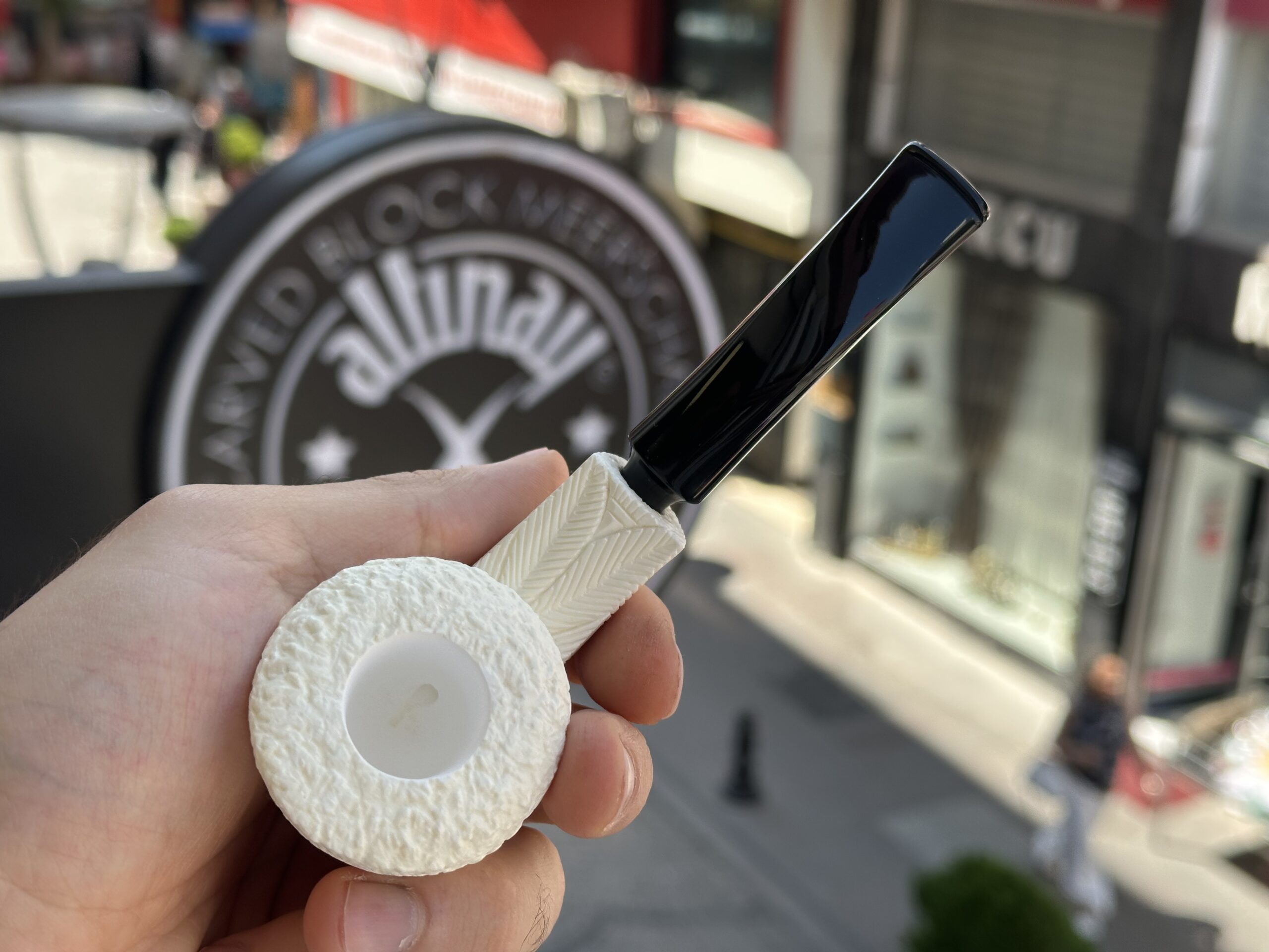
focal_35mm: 48
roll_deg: -3.6
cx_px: 634
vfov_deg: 30.3
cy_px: 476
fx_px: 1760
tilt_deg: -18.5
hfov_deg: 39.7
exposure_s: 1/962
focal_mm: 6.86
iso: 64
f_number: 1.78
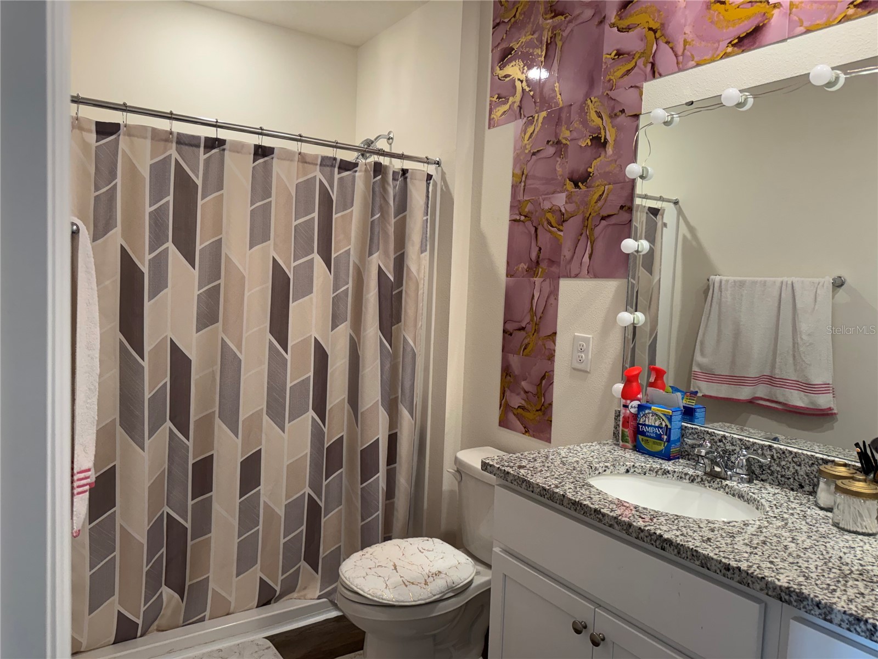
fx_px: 609
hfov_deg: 71.6
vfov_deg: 56.8
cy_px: 330
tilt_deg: -2.9
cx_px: 439
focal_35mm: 24
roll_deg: -2.1
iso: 200
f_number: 1.78
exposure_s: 1/120
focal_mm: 6.76
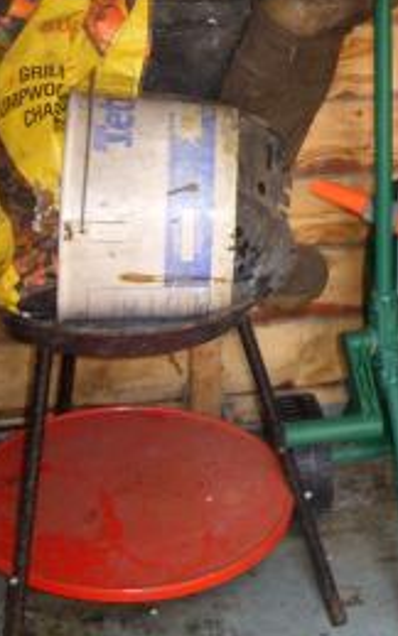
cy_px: -113
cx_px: 473
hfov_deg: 11.8
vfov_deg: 18.2
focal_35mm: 109
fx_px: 1891
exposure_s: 1/30
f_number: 2.8
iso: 50
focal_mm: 7.8
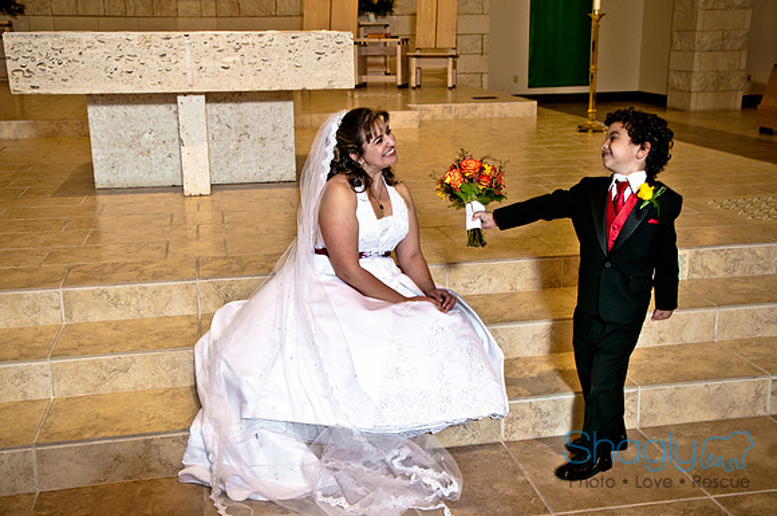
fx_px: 938
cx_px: 388
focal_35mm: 44
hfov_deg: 45.0
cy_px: 258
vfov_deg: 30.8
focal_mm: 29
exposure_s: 1/50
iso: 200
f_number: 6.3
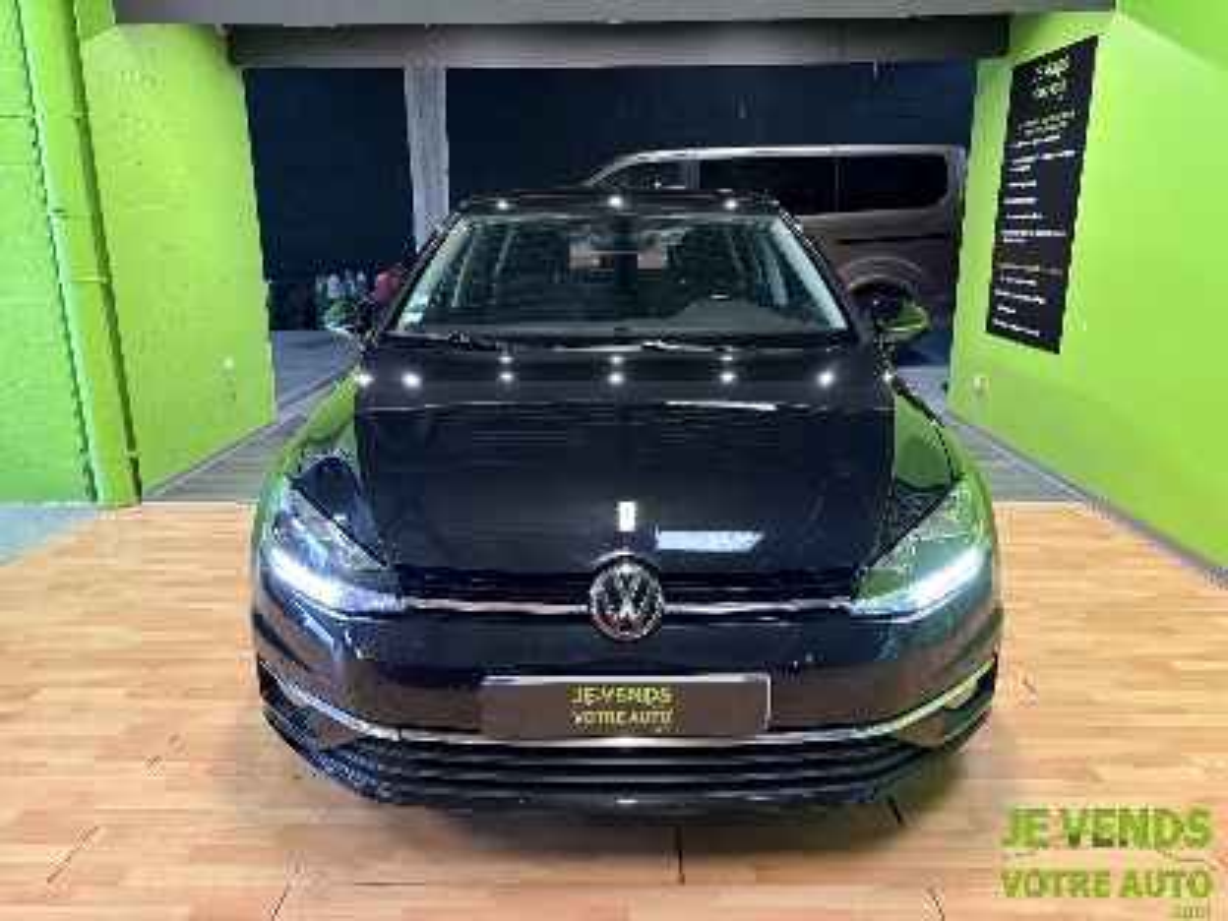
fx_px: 922
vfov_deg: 53.1
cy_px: 460
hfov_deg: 67.3
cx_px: 614
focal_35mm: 26
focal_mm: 5.96
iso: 500
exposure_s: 1/50
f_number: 1.6
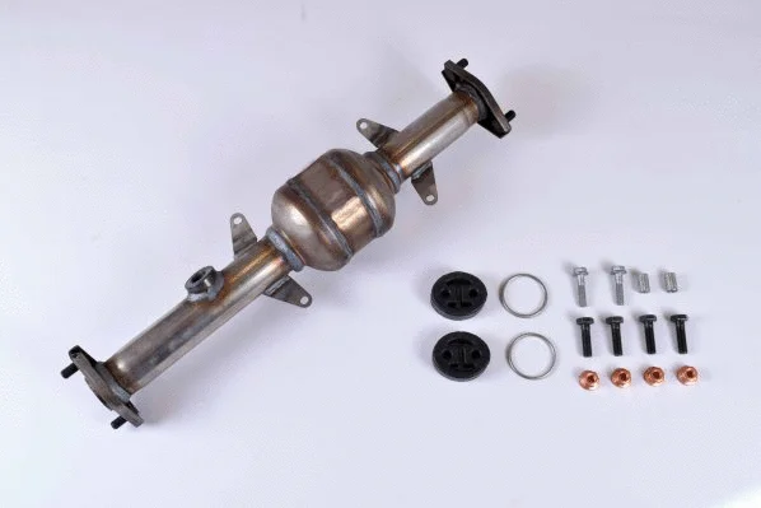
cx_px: 380
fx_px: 856
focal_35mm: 40
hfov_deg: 47.9
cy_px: 254
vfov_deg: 33.0
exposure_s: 1/60
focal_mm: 27
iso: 400
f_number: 16
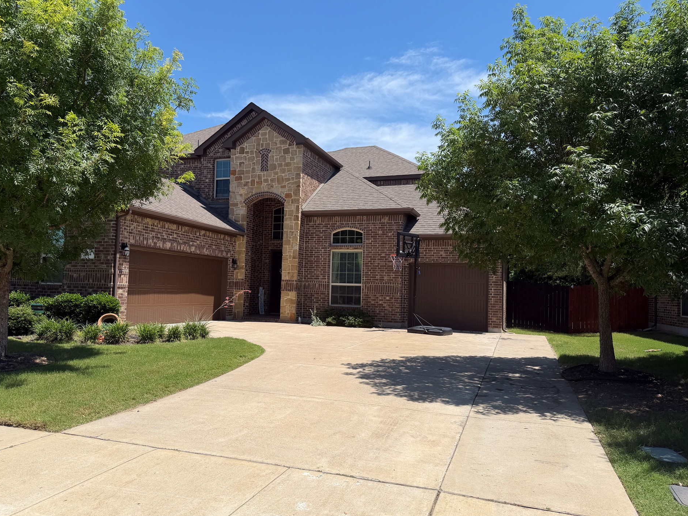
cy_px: 265
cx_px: 322
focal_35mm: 26
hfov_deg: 67.2
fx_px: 517
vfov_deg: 53.1
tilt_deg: +1.8
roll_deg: -1.3
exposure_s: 1/5319
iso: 80
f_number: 1.78
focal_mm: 6.76
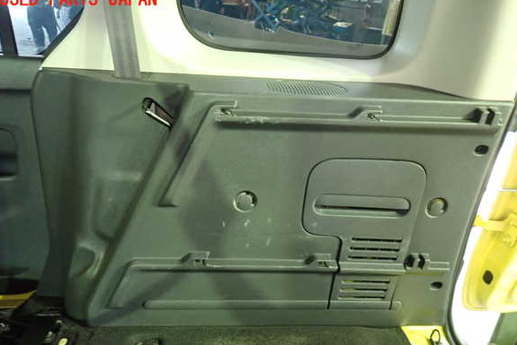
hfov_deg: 67.4
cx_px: 263
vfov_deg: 47.8
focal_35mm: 27
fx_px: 388
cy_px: 190
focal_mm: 4.5
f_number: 2
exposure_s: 1/15
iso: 800
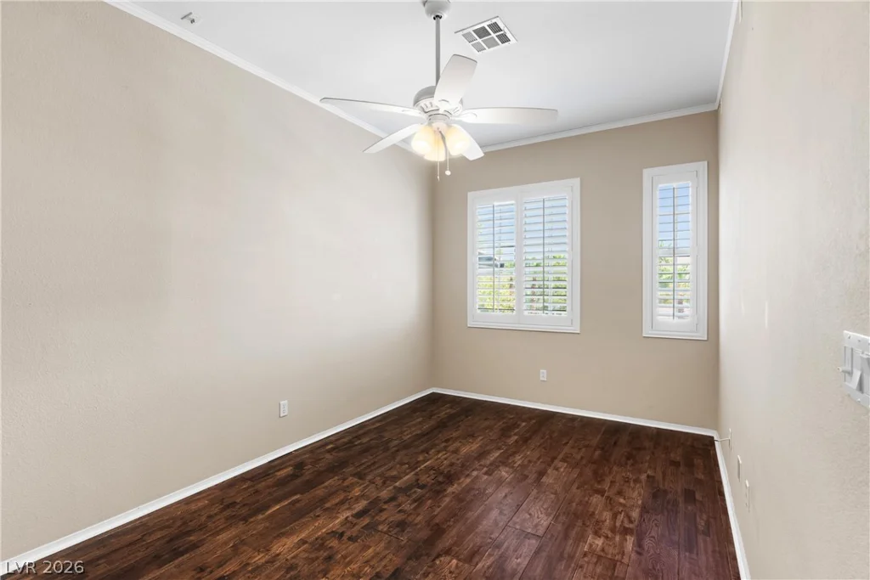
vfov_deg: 70.5
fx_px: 411
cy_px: 290
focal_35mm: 17
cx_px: 435
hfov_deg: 93.3
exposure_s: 1/4
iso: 400
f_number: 8
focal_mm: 17
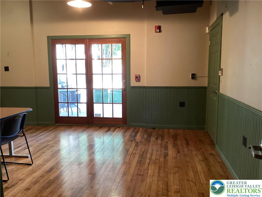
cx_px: 131
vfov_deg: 45.4
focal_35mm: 31
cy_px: 98
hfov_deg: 58.4
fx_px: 235
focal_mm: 3.3
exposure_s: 1/60
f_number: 2.4
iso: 250
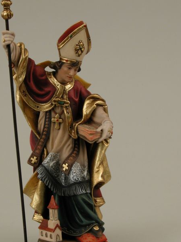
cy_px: 117
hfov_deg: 16.8
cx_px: 68
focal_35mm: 88
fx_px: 613
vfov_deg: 22.2
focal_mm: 15.7
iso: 100
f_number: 7.2
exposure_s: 1/15
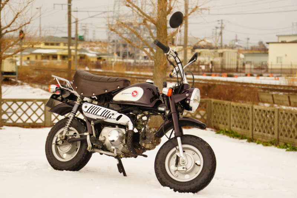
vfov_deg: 12.0
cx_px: 148
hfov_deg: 18.0
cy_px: 99
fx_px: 940
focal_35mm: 114
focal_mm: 76
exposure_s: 1/1000
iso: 800
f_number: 5.6
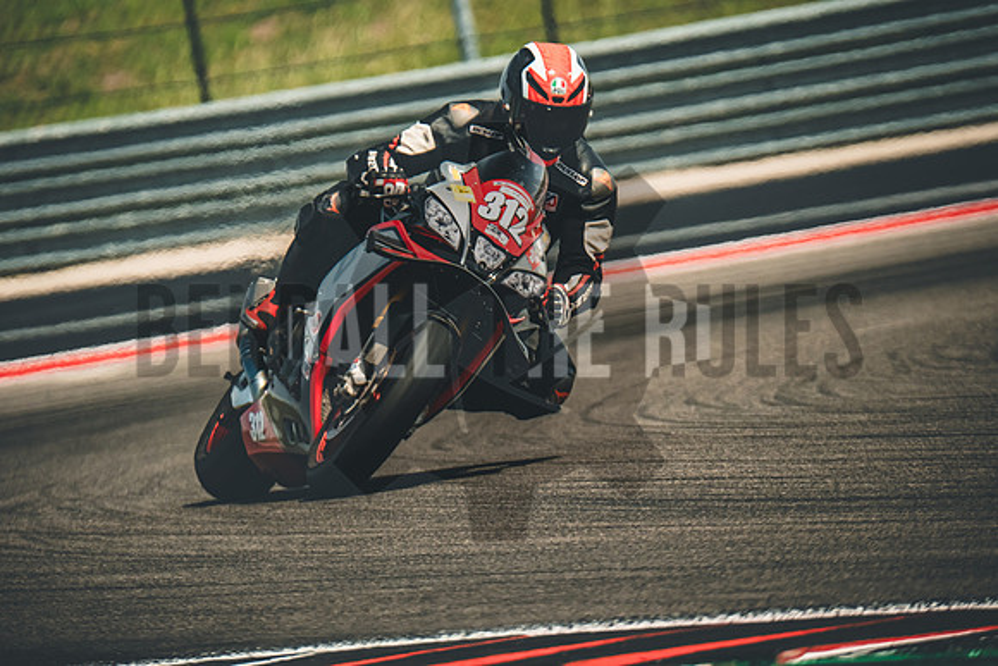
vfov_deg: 2.3
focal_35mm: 600
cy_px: 333
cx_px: 499
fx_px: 16636
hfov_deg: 3.4
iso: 640
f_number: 5.6
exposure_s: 1/1250
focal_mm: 400
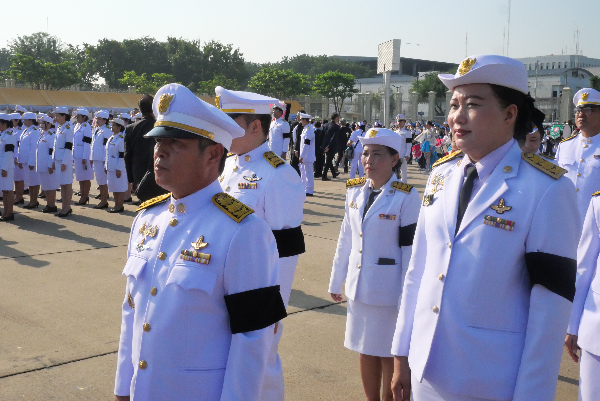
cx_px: 300
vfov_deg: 32.7
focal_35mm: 41
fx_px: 684
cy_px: 200
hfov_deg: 47.4
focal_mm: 20
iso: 3200
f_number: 16
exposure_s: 1/2000
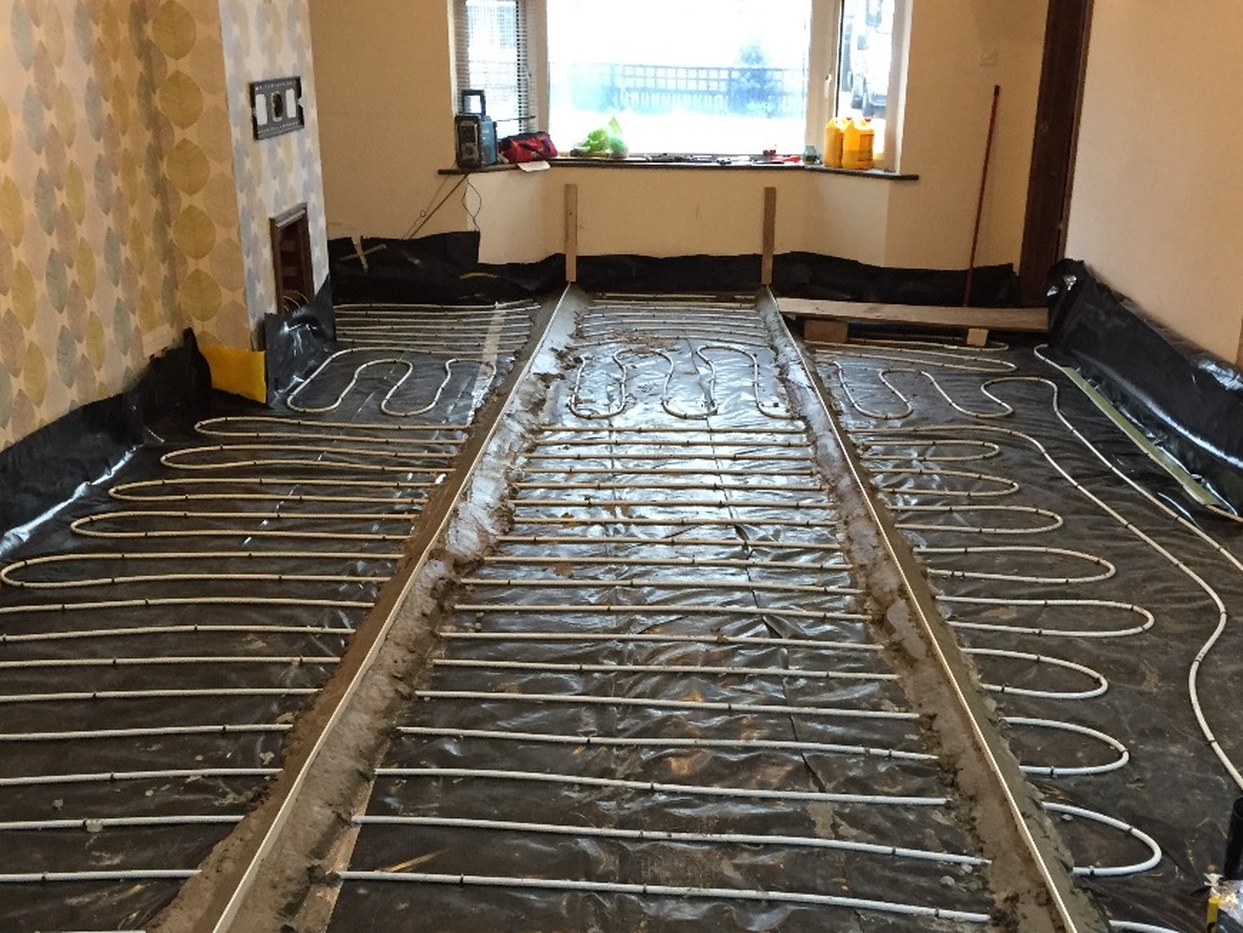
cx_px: 662
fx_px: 1437
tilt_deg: -20.1
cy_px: 596
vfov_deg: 35.7
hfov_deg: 46.8
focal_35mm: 40
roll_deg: -0.5
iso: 320
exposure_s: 1/33
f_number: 2.2
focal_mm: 4.15
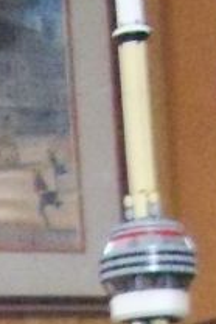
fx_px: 1914
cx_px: -176
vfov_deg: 8.5
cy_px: 858
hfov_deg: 6.3
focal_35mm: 213
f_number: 3.5
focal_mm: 6.2
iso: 1250
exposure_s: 1/40
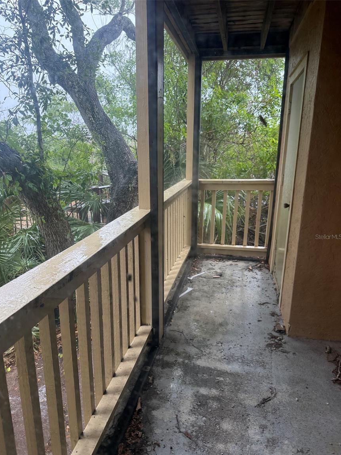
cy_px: 237
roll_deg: -1.0
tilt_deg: -16.3
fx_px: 328
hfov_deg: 54.9
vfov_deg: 69.4
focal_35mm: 25
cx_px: 166
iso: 160
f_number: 1.78
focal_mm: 6.76
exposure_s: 1/167
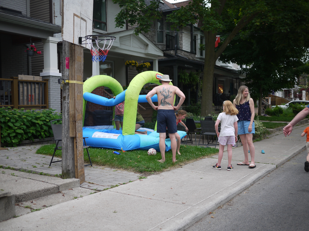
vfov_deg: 36.0
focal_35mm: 40
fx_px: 357
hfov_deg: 46.8
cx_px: 154
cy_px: 116
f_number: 1.8
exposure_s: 1/800
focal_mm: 20
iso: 100
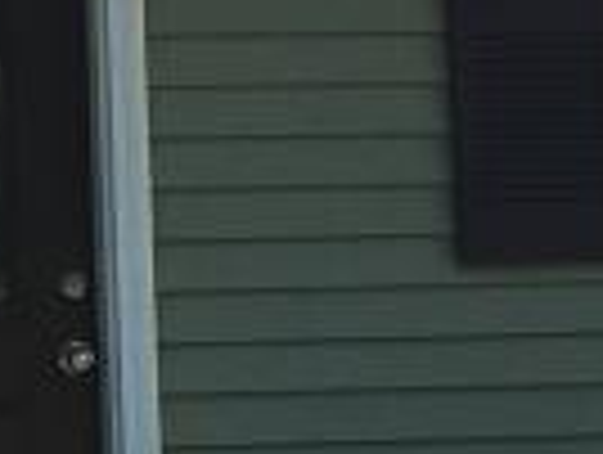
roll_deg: +1.3
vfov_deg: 6.7
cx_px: -144
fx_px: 3857
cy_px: -184
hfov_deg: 8.8
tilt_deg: +8.0
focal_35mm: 221
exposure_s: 1/1570
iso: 25
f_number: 2.2
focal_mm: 4.15
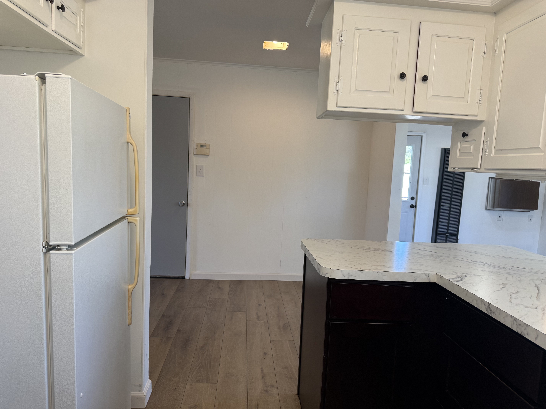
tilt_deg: -5.1
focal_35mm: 24
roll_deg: -3.1
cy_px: 204
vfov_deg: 56.8
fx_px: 379
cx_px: 273
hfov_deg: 71.6
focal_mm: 6.76
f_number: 1.78
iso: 125
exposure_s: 1/120
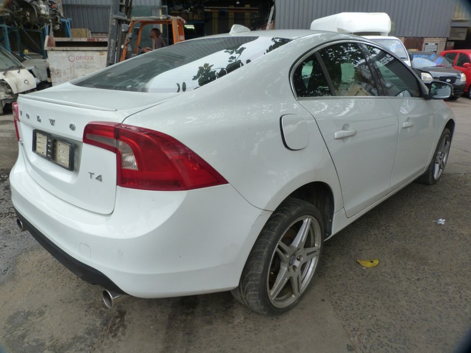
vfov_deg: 54.9
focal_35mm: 25
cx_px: 236
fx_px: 340
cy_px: 176
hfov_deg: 69.4
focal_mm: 4.5
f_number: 4
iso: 125
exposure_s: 1/125
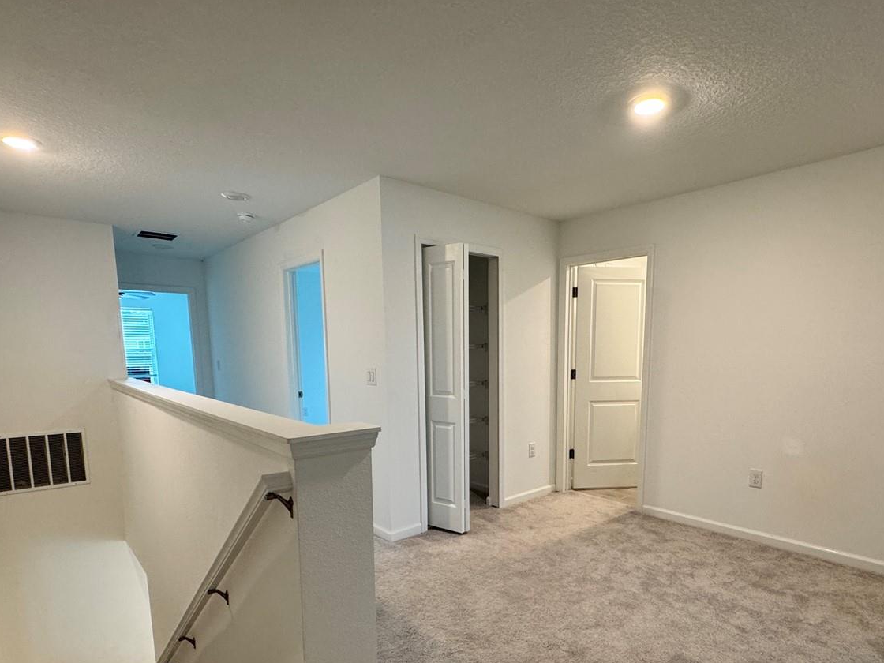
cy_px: 420
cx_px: 483
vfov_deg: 64.9
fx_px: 511
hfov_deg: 81.5
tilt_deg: -7.7
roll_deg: +0.5
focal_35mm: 20
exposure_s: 1/60
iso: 200
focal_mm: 2.22
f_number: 2.2
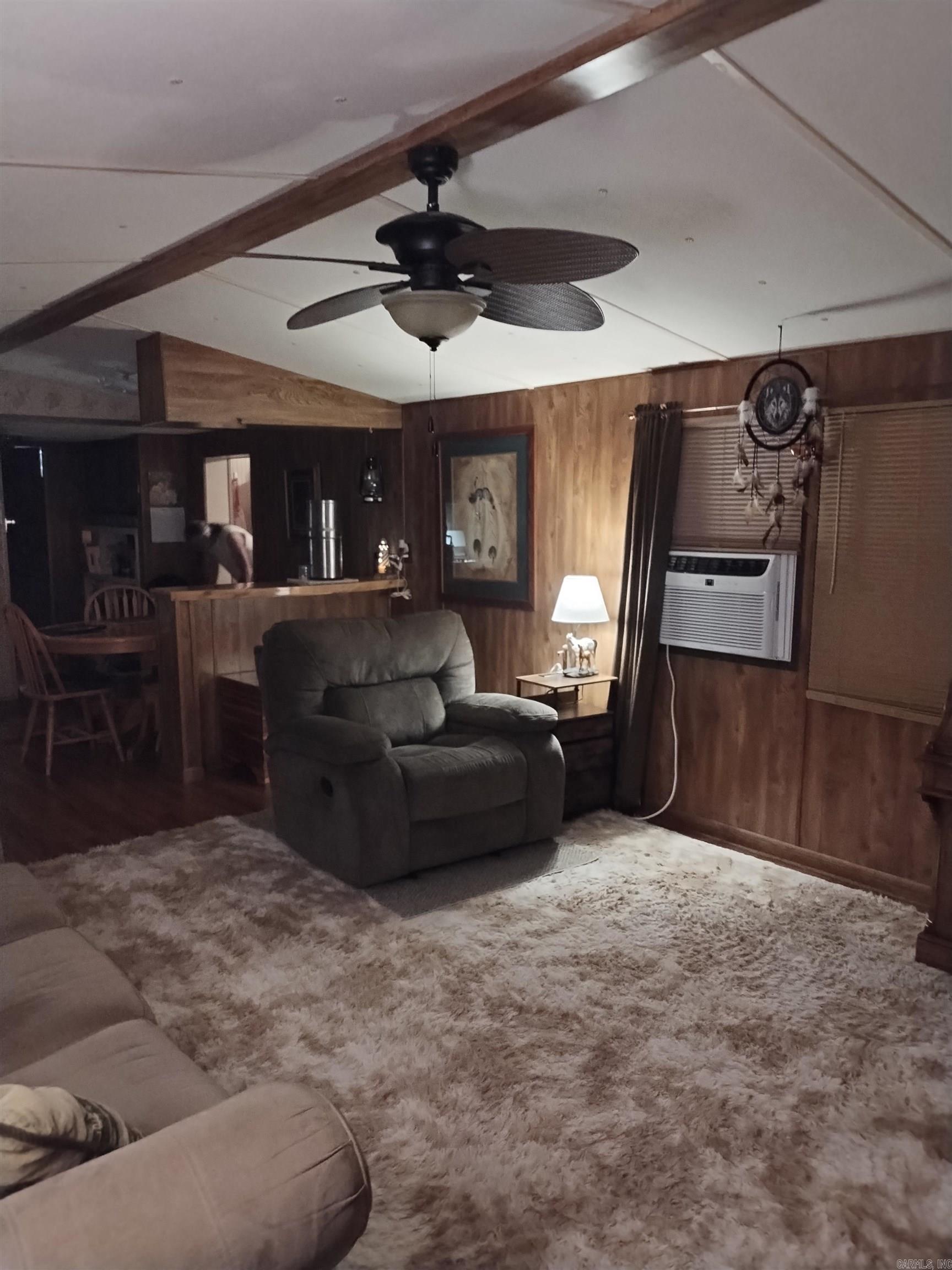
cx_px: 476
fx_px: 917
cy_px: 635
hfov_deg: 54.9
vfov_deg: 69.4
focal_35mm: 25
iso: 428
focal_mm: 4.71
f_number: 1.7
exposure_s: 1/24
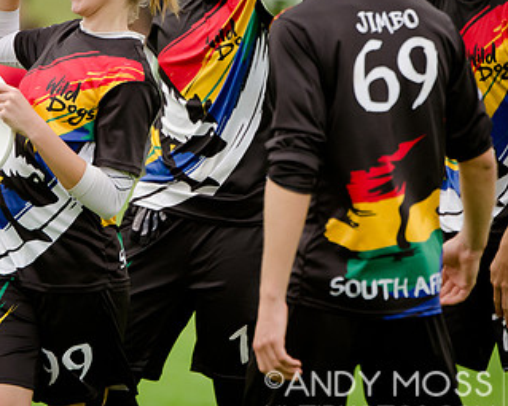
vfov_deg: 2.0
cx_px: 162
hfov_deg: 2.5
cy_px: 143
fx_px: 11513
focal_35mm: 766
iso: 1250
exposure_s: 1/3200
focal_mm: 300
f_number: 3.2
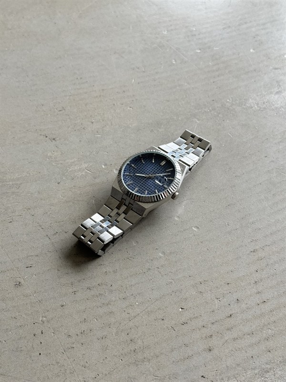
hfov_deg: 30.3
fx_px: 529
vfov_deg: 39.7
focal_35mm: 48
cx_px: 143
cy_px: 191
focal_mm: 6.76
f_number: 1.78
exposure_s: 1/368
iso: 100
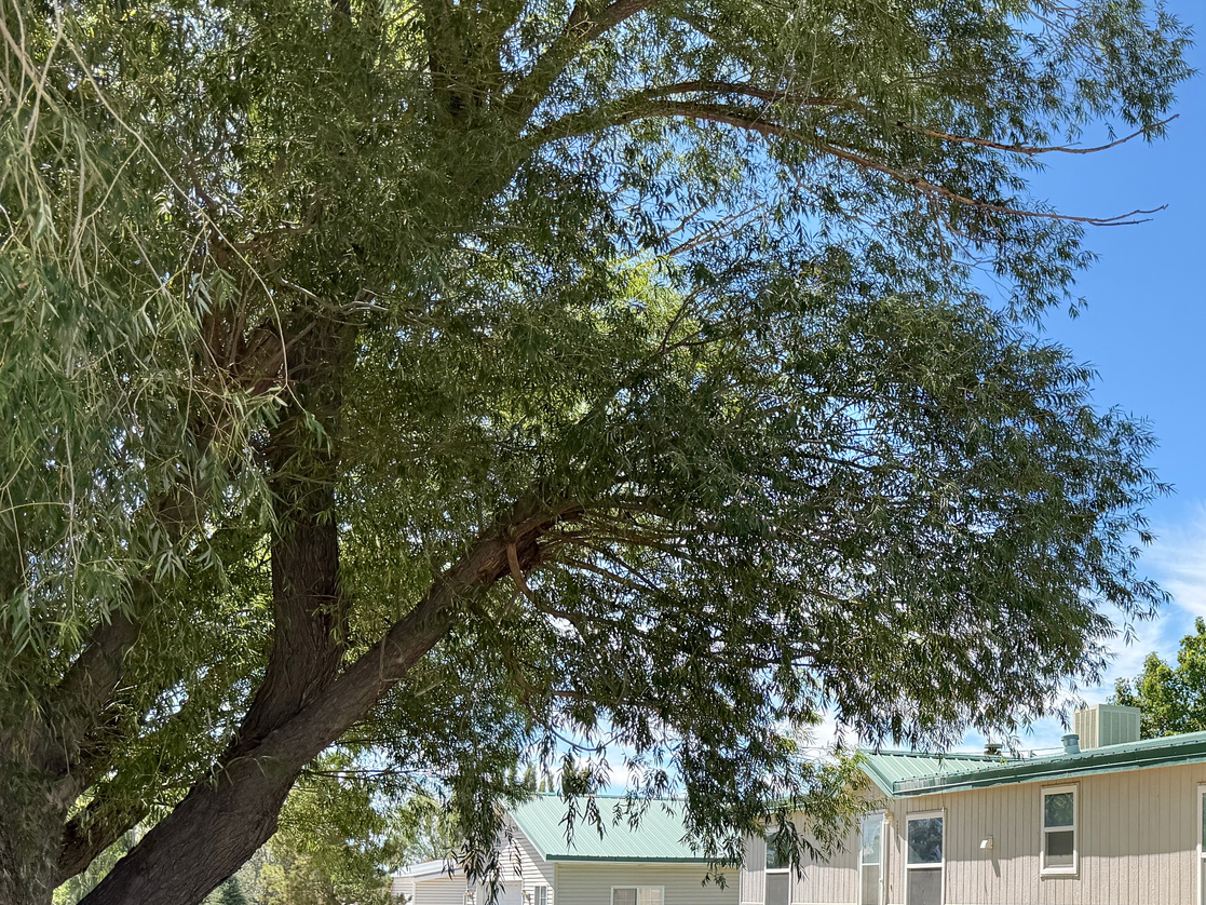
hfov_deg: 39.9
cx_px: 1078
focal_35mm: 44
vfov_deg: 31.6
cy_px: 787
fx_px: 1533
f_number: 1.78
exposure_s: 1/2525
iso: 80
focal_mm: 6.76
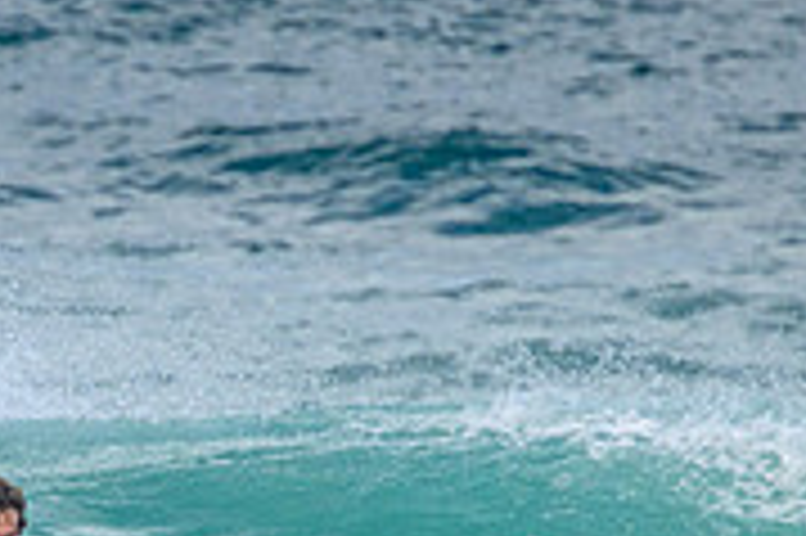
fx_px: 58089
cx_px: -113
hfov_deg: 0.8
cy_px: 822
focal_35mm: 2597
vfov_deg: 0.5
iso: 1250
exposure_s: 1/2000
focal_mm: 800
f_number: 11
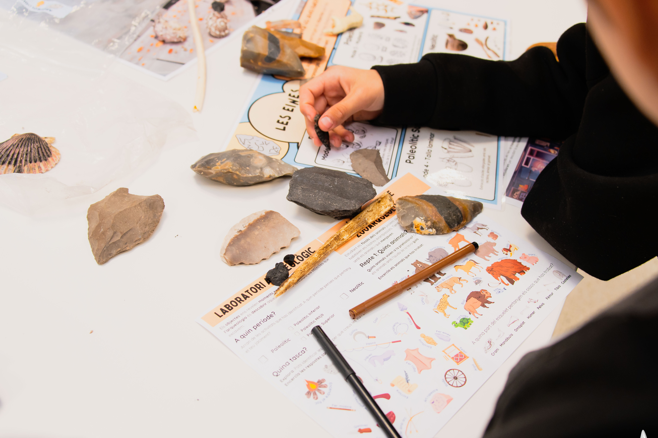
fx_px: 767
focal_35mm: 42
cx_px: 339
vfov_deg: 31.8
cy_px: 215
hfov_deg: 46.4
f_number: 4.5
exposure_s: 1/160
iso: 800
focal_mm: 36
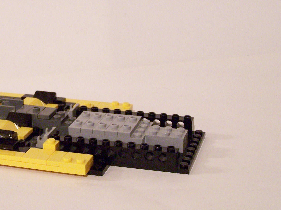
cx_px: 75
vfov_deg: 16.6
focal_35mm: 89
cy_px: 83
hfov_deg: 21.8
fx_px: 722
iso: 400
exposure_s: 1/8
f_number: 3.1
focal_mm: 9.8
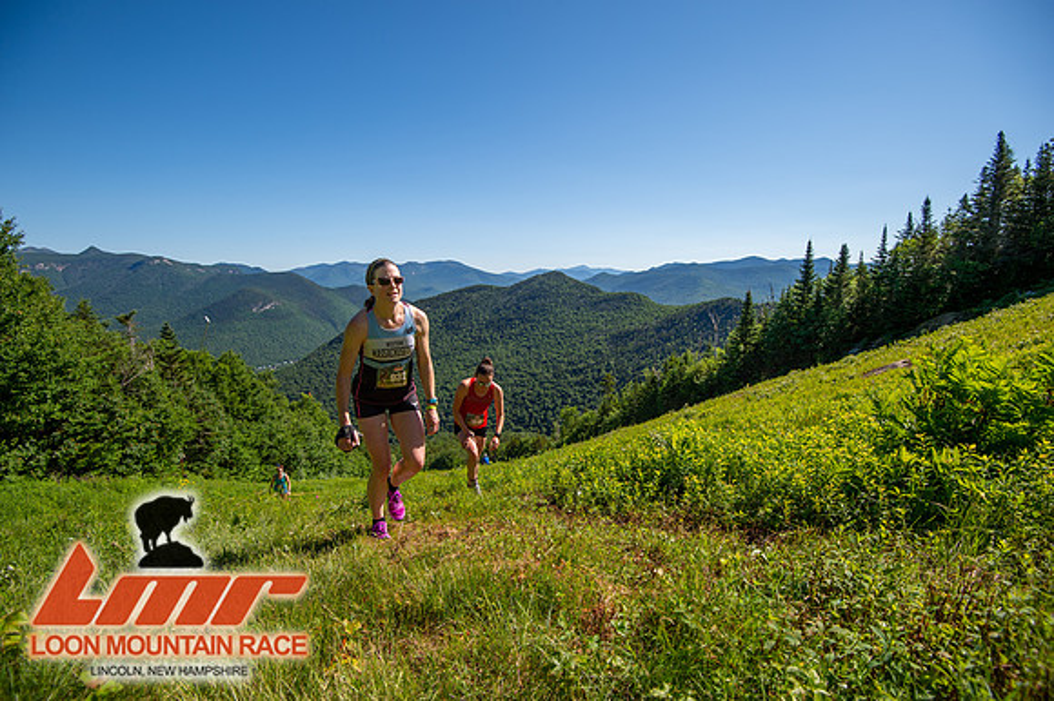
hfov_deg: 96.8
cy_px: 350
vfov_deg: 73.7
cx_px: 527
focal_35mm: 16
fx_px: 468
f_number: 5
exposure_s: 1/640
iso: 100
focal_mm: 16
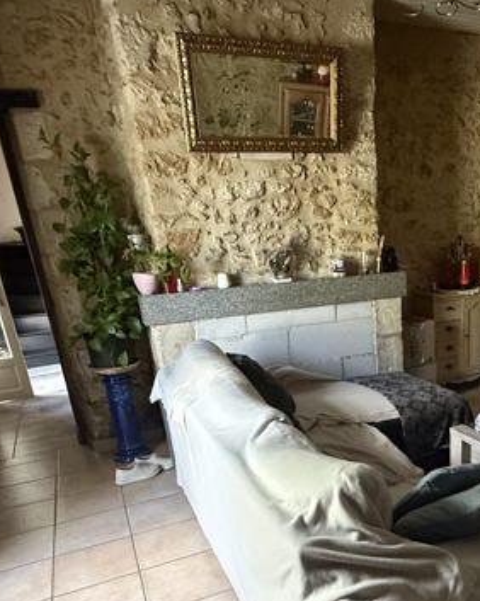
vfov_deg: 55.6
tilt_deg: -18.4
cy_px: 415
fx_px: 551
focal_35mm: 31
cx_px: 381
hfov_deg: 44.8
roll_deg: +2.4
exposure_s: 1/60
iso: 800
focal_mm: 2.22
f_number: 2.2
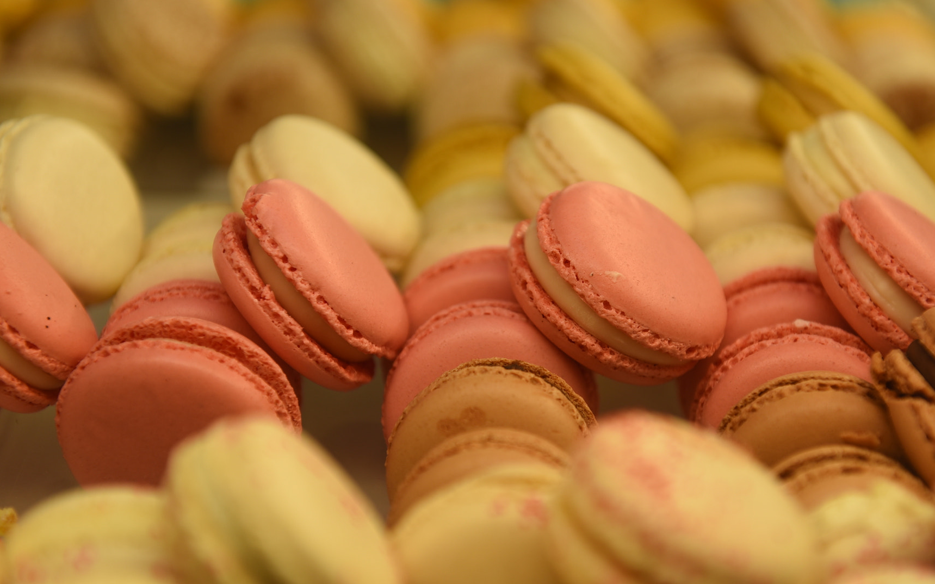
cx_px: 506
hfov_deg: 24.4
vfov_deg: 15.4
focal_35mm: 85
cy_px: 334
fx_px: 2166
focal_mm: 70
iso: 200
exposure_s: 1/100
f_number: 3.5
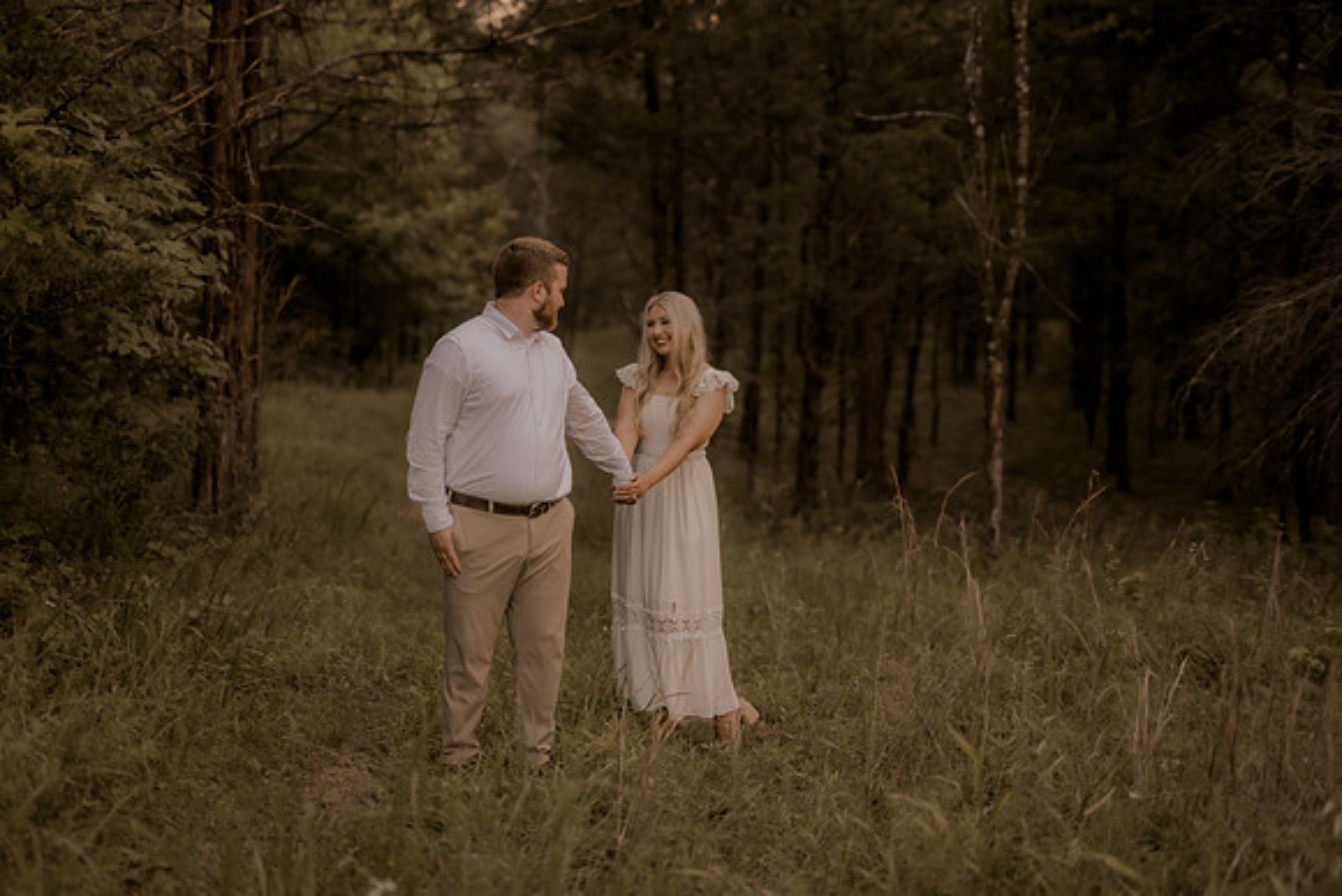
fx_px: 1864
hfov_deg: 39.6
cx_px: 671
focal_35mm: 50
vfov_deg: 27.0
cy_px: 448
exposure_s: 1/320
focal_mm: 50
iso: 200
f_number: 2.2
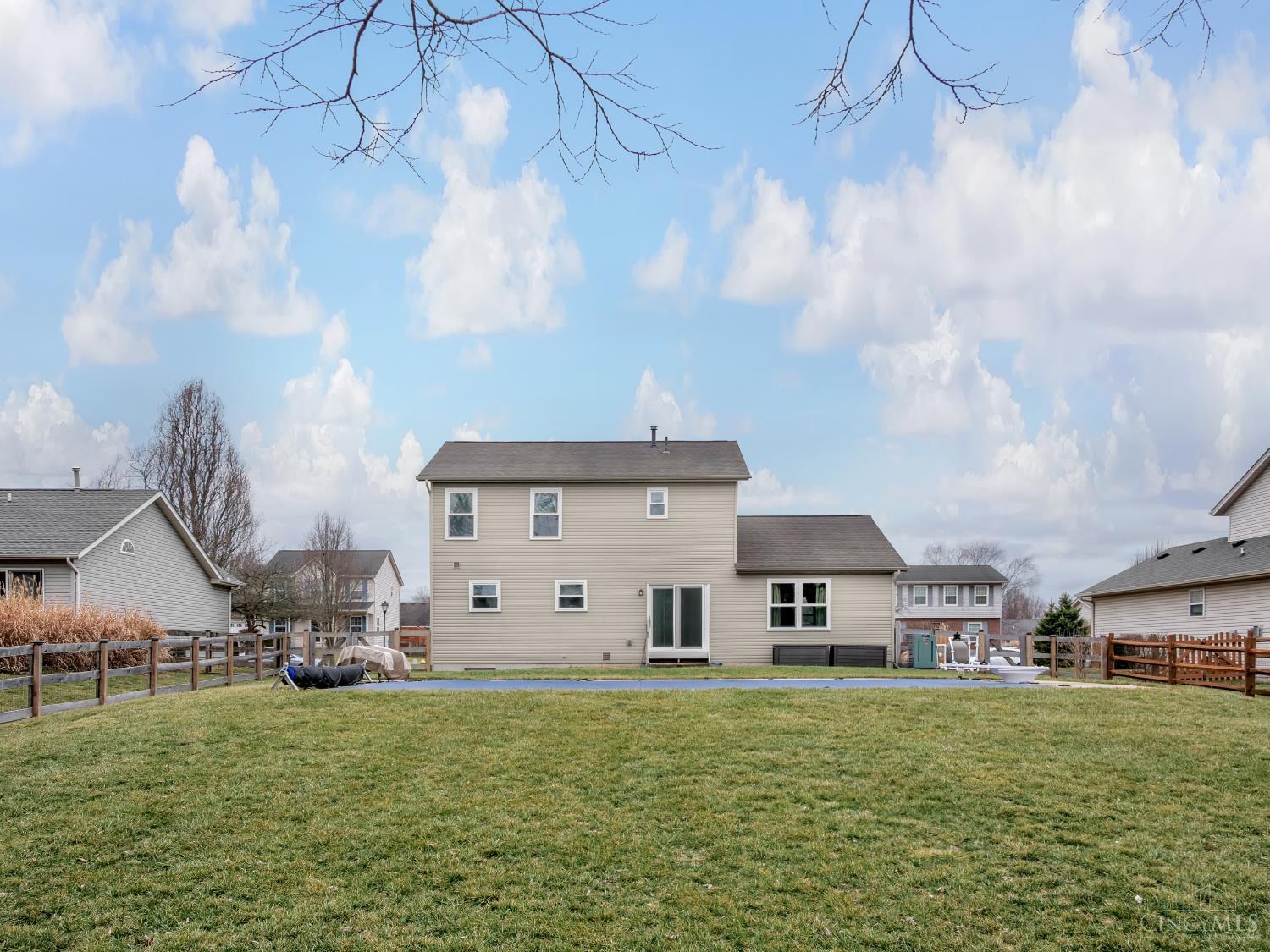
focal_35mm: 28
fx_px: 1027
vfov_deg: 49.7
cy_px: 476
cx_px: 635
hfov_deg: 63.4
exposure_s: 1/320
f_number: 7.1
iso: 200
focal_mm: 14
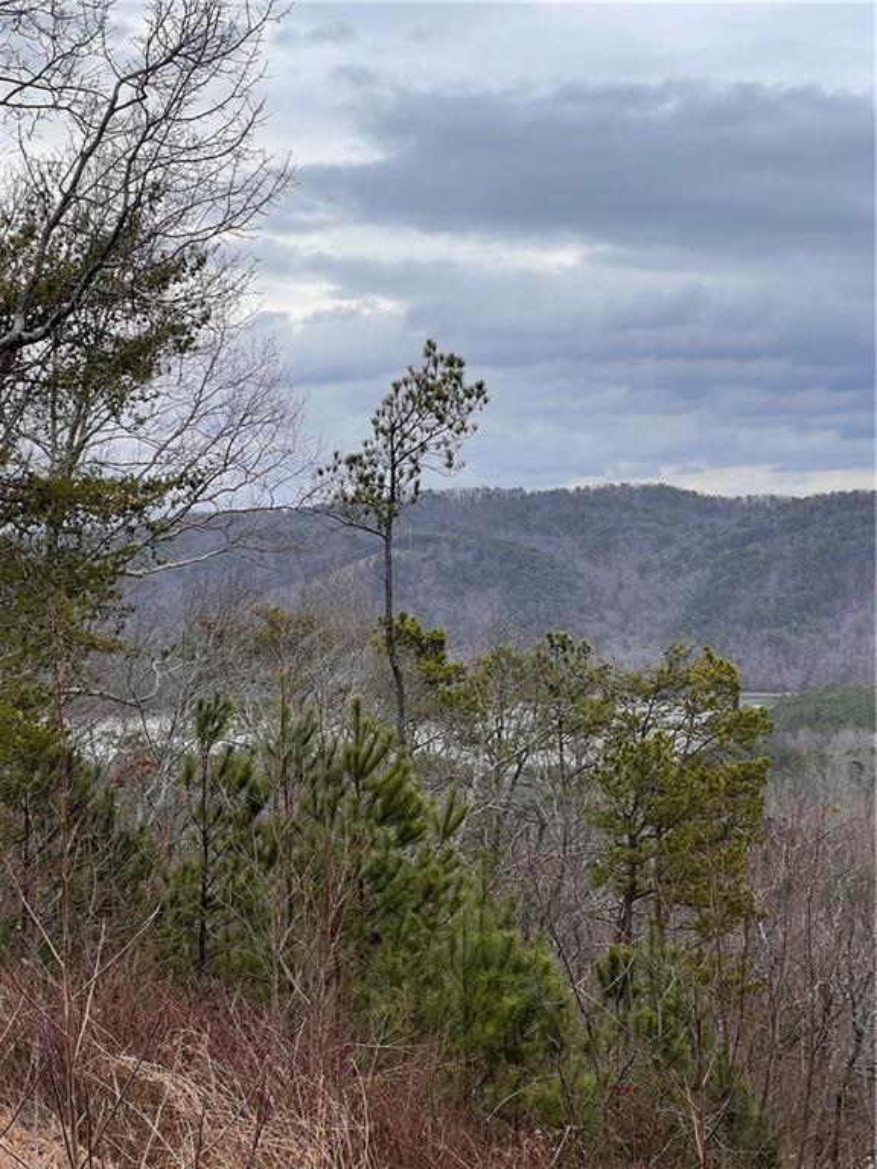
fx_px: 2601
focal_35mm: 77
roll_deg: +1.7
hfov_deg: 19.1
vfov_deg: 25.3
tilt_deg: -0.9
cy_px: 584
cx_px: 438
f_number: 2.8
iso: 32
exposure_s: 1/190
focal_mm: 9
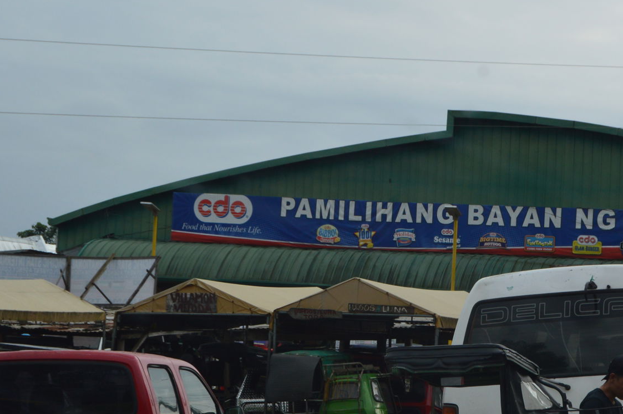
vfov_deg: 11.6
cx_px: 460
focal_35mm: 118
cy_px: 276
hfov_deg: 17.3
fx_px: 2040
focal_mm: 46
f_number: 10
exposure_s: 1/250
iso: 400
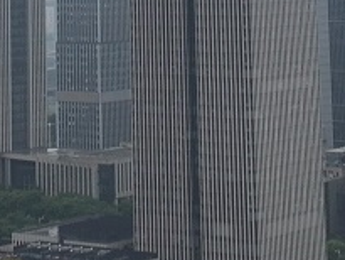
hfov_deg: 10.6
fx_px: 1845
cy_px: -391
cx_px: 10
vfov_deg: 7.5
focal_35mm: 185
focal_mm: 12.29
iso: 100
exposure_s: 1/1600
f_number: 2.8
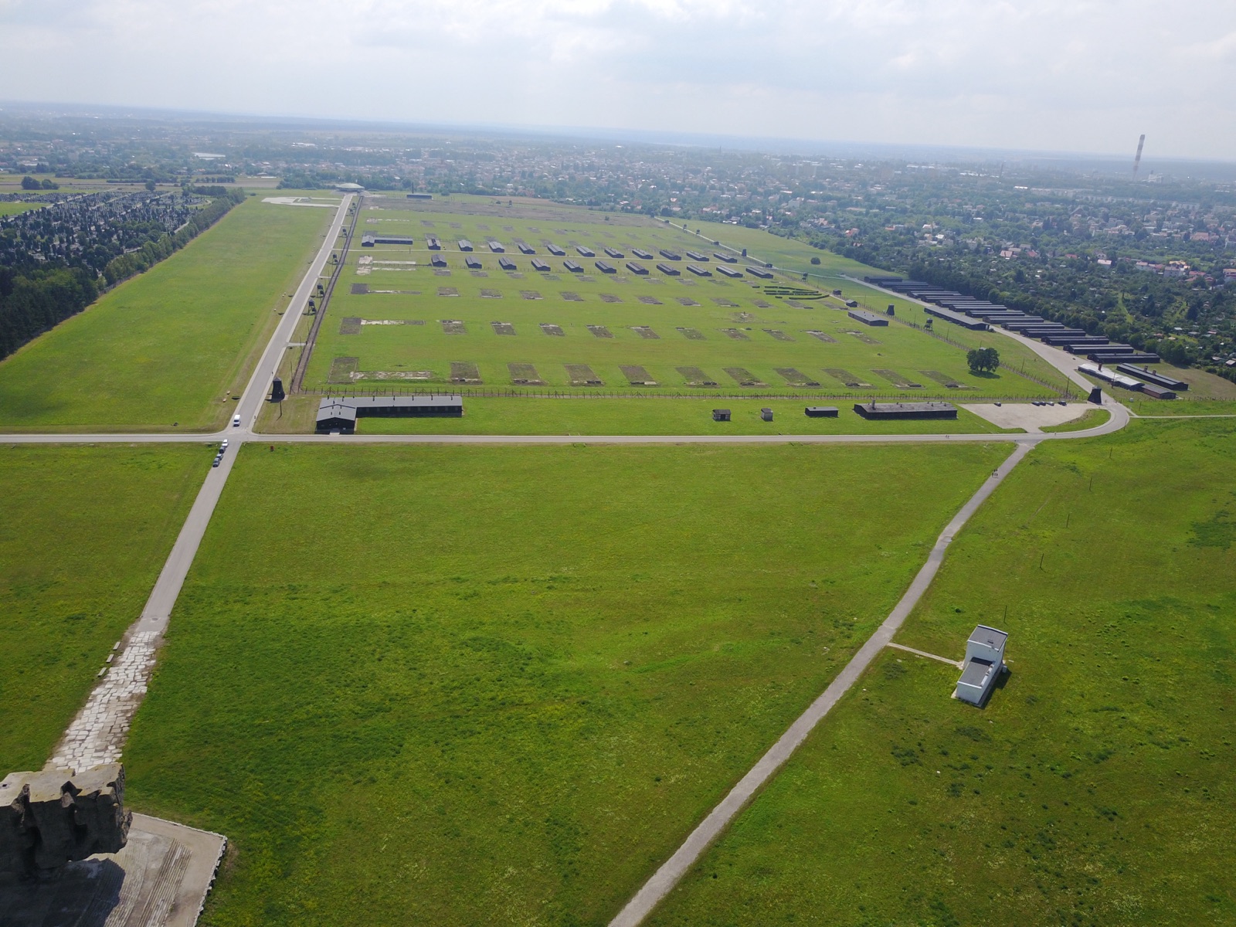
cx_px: 618
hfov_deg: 67.3
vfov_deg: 53.1
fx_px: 928
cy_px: 464
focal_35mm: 26
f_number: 2.2
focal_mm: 4.7
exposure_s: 1/1441
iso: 100
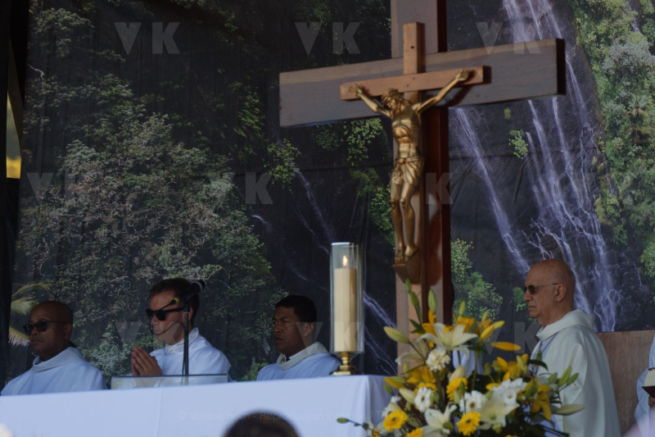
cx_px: 328
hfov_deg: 6.9
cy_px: 218
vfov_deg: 4.6
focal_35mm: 300
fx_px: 5457
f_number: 6.3
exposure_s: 1/500
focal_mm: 200
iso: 250
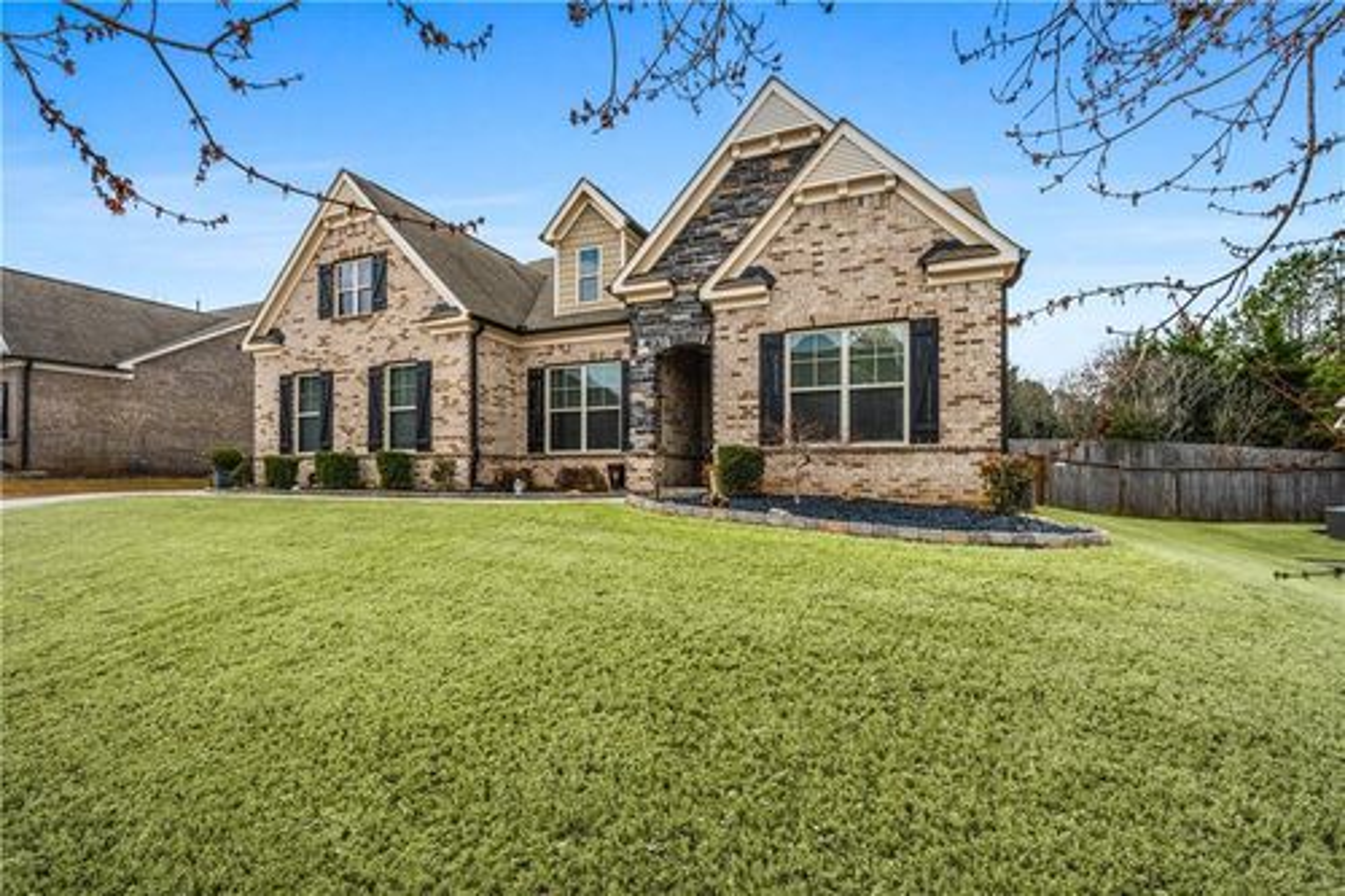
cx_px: 672
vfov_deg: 75.5
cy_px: 448
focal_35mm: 16
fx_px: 579
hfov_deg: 98.6
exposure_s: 1/320
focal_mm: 15.5
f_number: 10
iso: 400
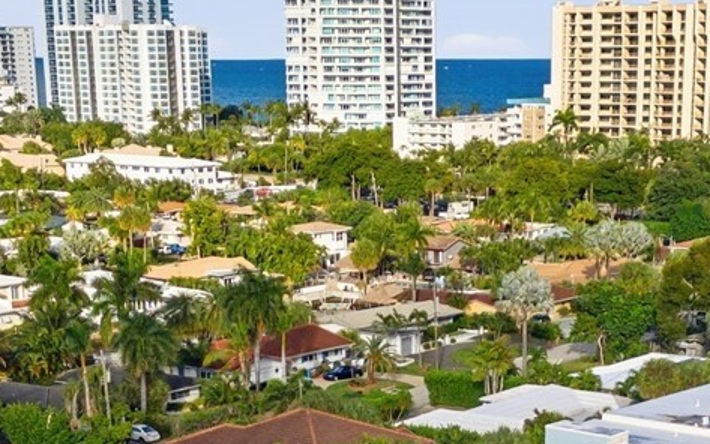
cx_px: 459
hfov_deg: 24.0
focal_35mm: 86
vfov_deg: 14.5
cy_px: 588
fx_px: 1665
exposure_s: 1/5000
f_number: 1.7
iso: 100
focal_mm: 6.7
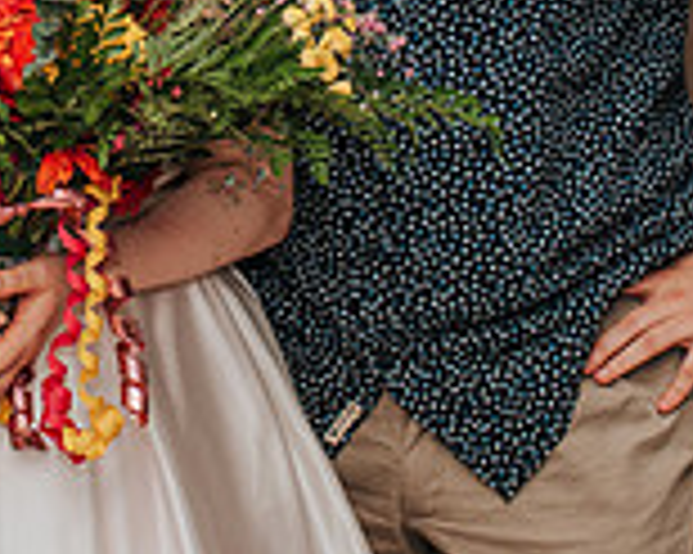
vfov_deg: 11.2
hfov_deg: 14.3
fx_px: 2747
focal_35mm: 134
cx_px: 92
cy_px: -175
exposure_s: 1/160
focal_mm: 35
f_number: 4
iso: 1000
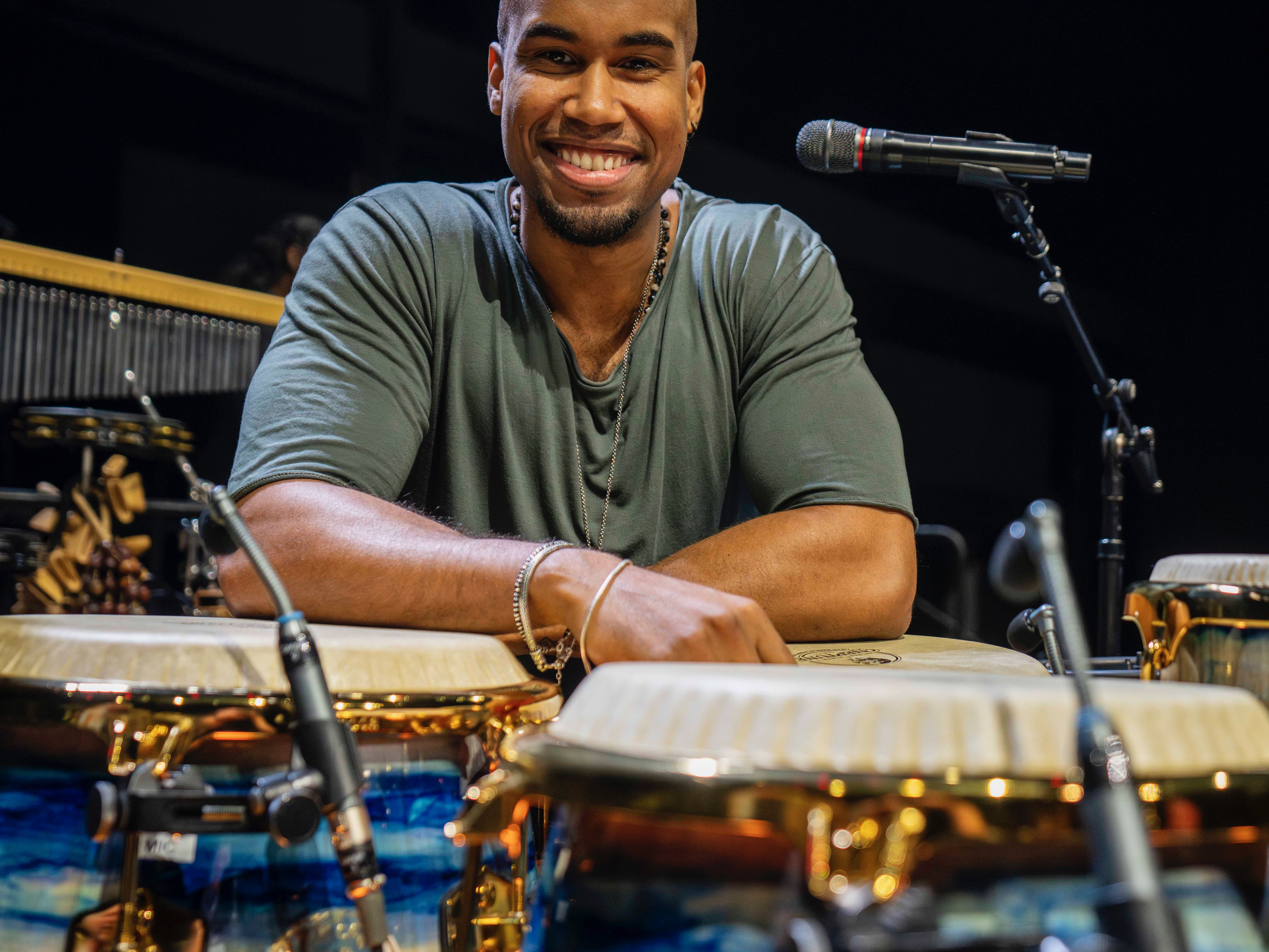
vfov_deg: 30.3
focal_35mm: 48
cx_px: 758
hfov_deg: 39.5
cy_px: 487
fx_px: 1760
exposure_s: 1/400
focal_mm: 35
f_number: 2.8
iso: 2000
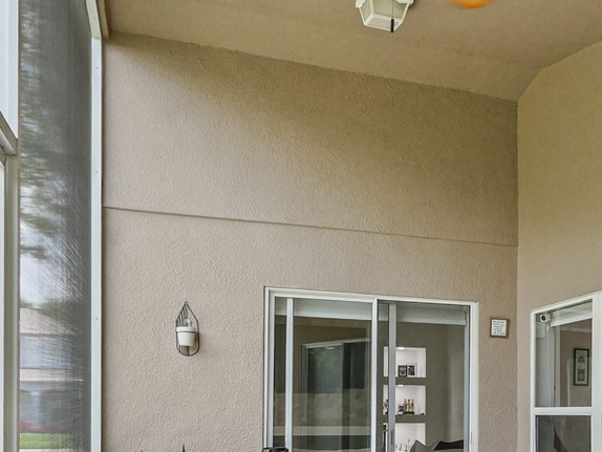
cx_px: 475
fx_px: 679
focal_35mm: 39
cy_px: 415
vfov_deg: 34.6
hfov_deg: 45.6
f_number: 4.5
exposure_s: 1/125
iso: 200
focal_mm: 7
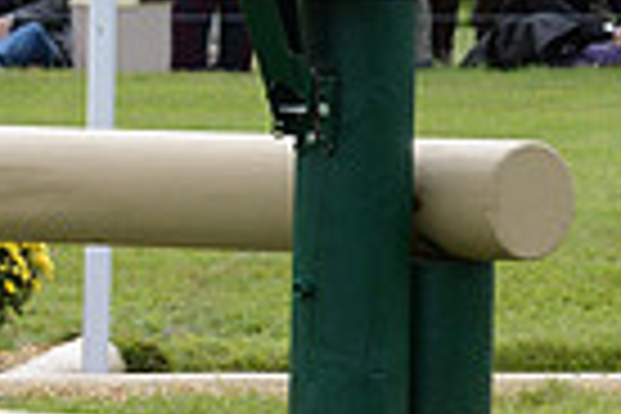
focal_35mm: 672
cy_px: -324
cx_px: 1197
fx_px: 11591
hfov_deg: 3.1
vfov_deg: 2.0
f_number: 8
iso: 800
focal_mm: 160
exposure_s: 1/1000
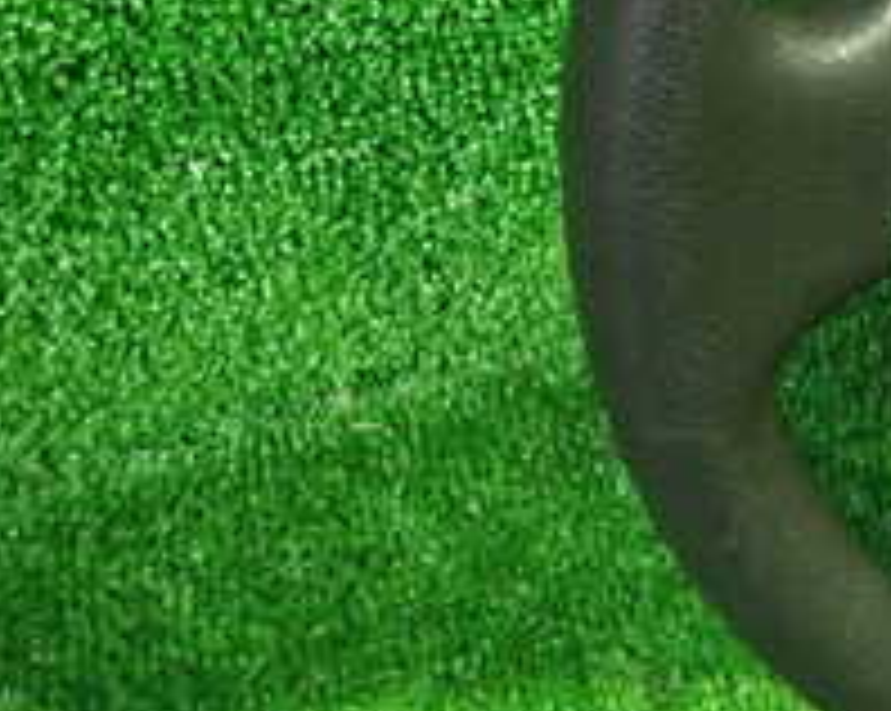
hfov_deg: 22.7
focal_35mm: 74
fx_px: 1949
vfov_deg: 19.7
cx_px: 1188
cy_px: -76
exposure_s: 1/30
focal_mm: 4.5
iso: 800
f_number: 2
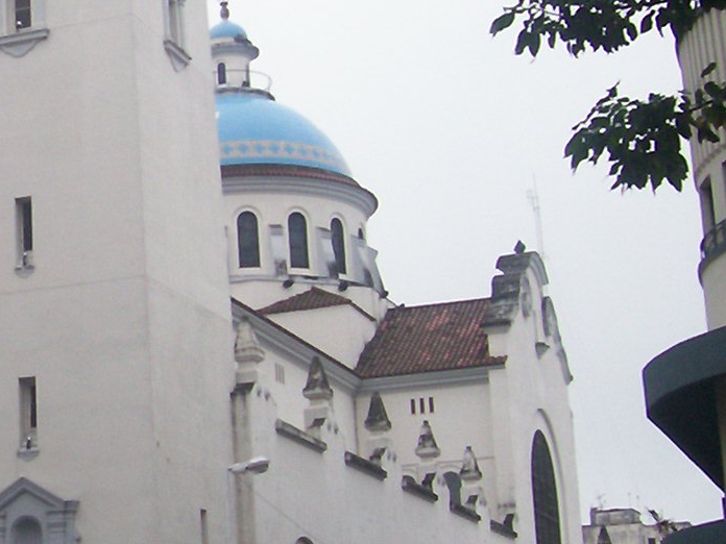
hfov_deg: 18.7
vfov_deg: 14.8
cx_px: -123
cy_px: 219
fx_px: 2097
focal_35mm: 100
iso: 80
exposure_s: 1/114
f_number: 2.7
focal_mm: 5.6
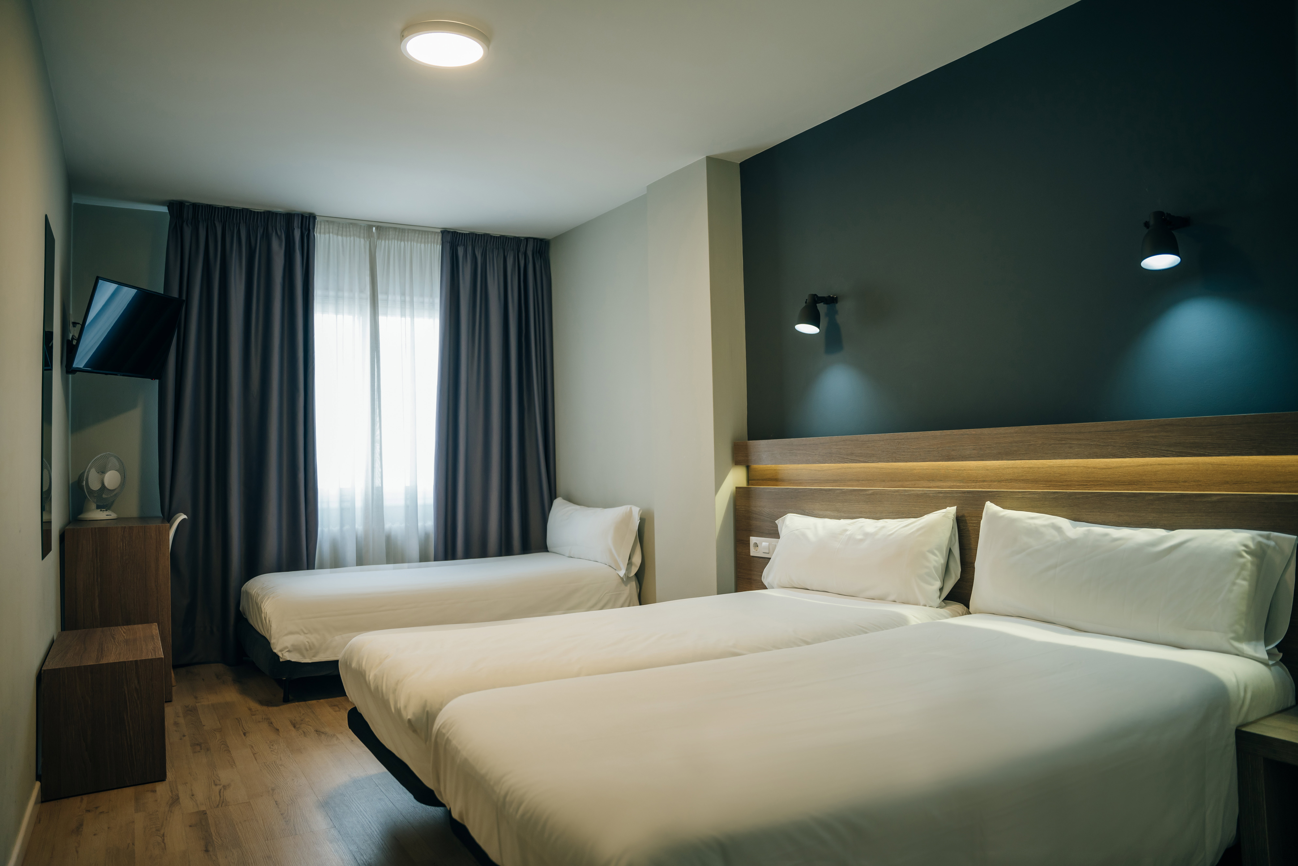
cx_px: 649
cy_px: 433
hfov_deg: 73.7
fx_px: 865
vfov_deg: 53.1
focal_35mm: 24
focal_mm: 24
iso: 400
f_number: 2.8
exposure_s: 1/50
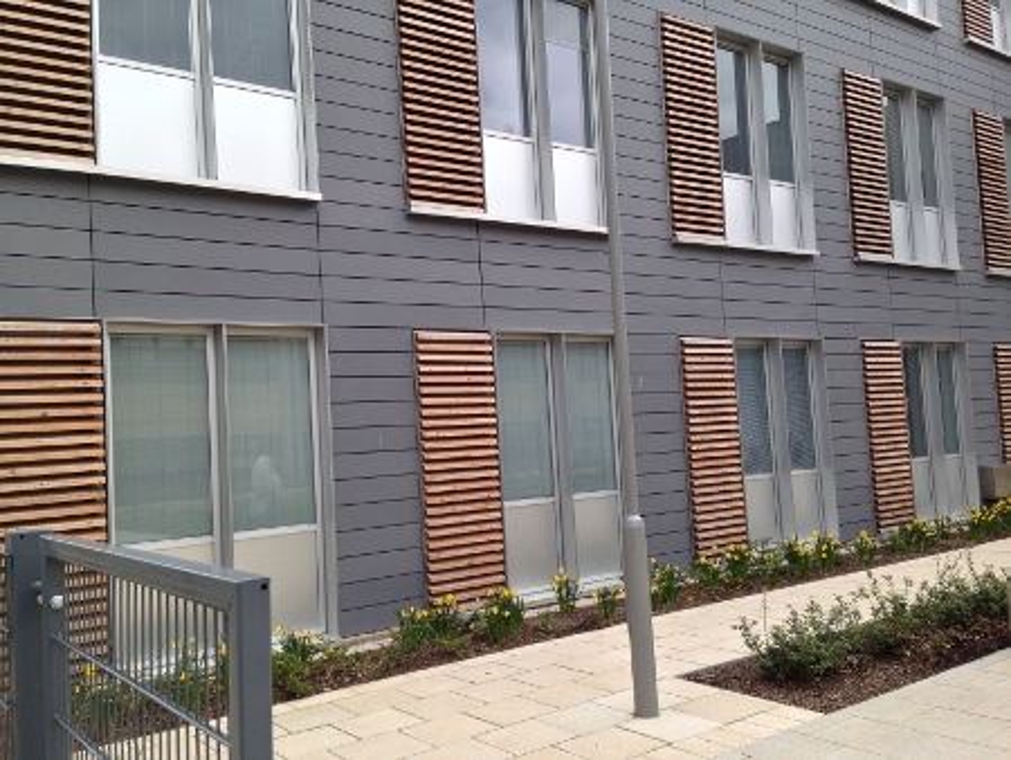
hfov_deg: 55.3
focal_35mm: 33
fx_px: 964
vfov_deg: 43.0
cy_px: 380
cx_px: 506
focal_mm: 4.13
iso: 50
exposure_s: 1/217
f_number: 2.4
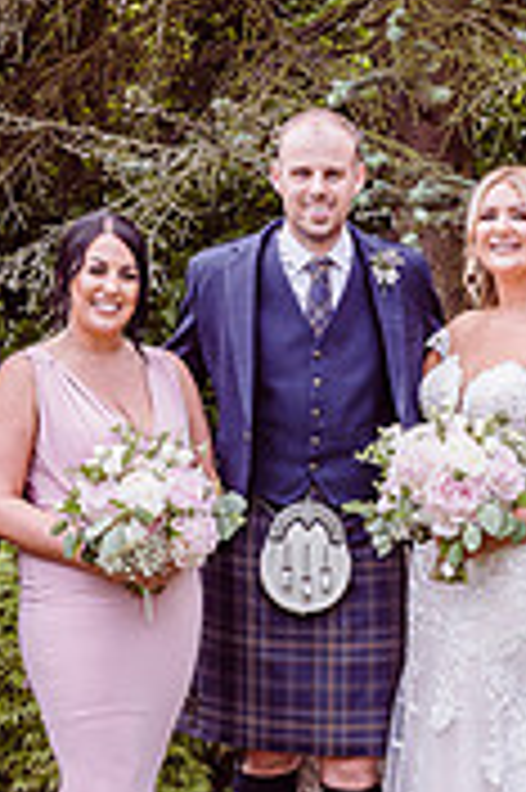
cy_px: 320
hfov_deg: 10.7
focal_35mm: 128
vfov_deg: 16.0
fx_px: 2811
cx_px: 301
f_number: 8
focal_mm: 50
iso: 250
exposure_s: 1/100
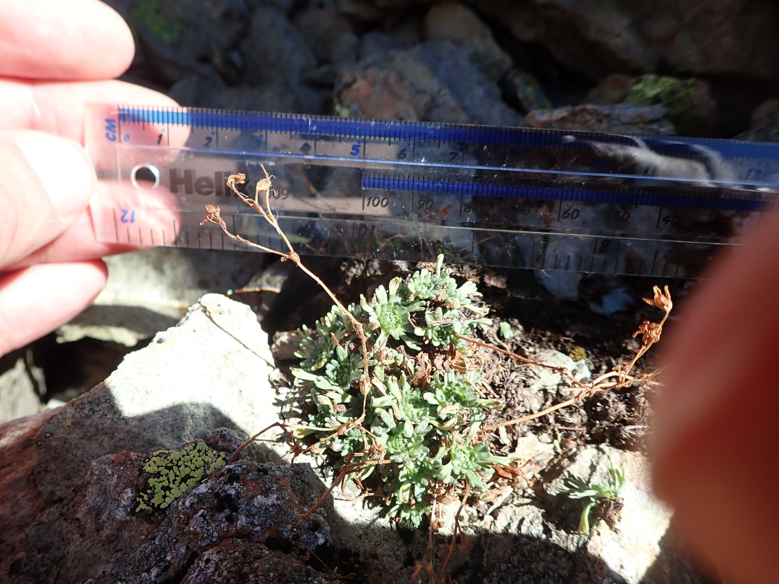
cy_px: 292
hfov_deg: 69.4
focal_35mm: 25
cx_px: 390
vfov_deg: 54.9
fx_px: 563
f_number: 2.8
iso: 100
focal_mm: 4.5
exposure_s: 1/500
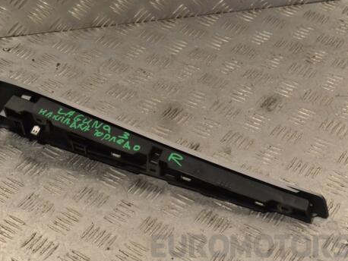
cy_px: 145
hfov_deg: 28.5
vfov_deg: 21.6
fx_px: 684
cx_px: 137
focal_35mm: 68
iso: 3200
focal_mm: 36
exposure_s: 1/400
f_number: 10
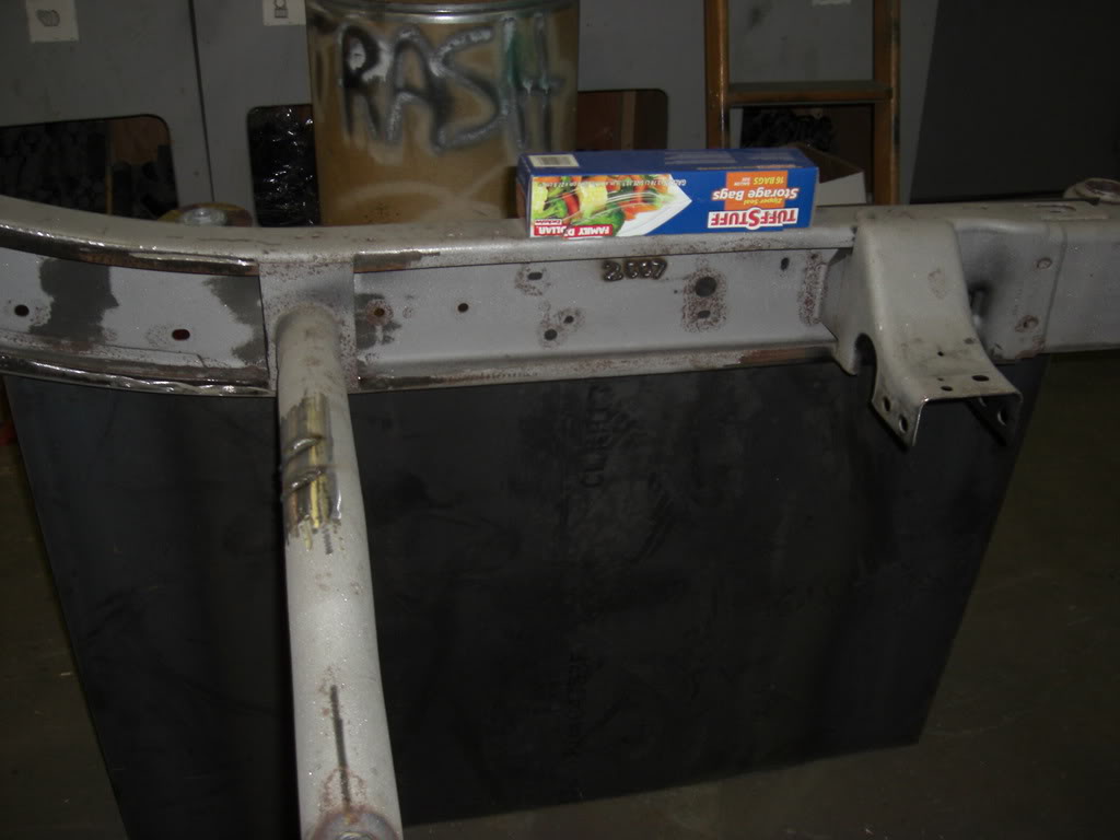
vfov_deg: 37.7
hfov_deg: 49.0
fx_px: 1229
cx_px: 560
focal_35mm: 38
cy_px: 420
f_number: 2.8
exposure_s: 1/30
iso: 200
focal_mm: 7.9
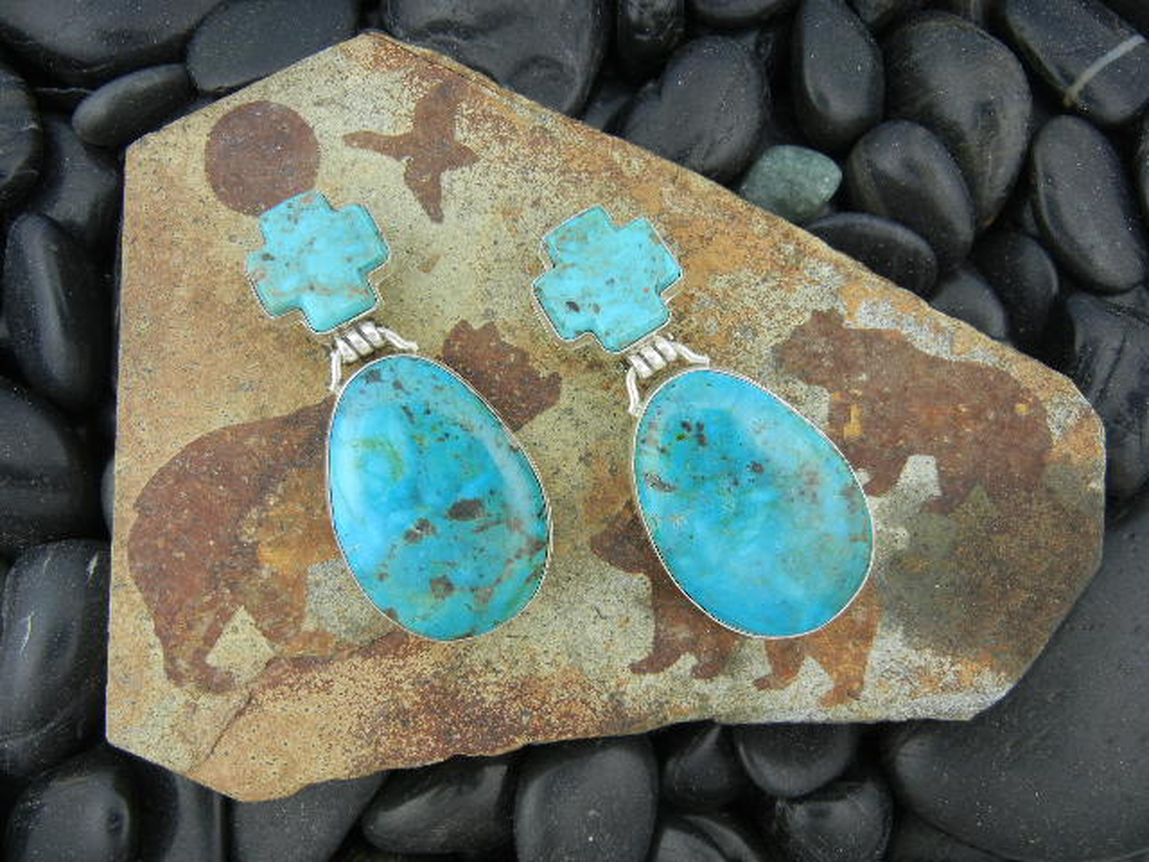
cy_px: 431
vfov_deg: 41.8
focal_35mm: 34
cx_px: 574
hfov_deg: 54.0
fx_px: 1129
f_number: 3.6
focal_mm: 6.2
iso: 200
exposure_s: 1/6.2
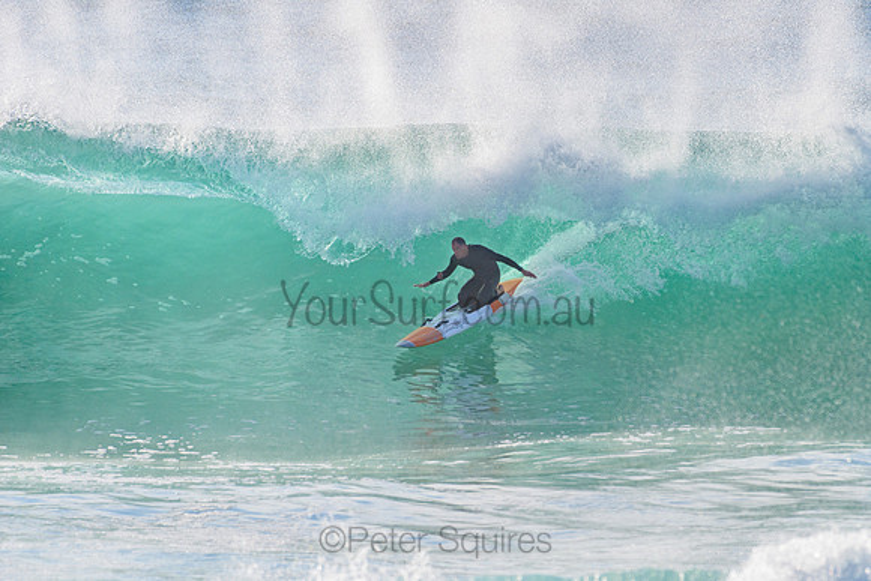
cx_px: 534
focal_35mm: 613
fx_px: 14839
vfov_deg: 2.2
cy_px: 271
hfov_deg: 3.4
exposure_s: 1/2000
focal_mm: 500
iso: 160
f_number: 5.6
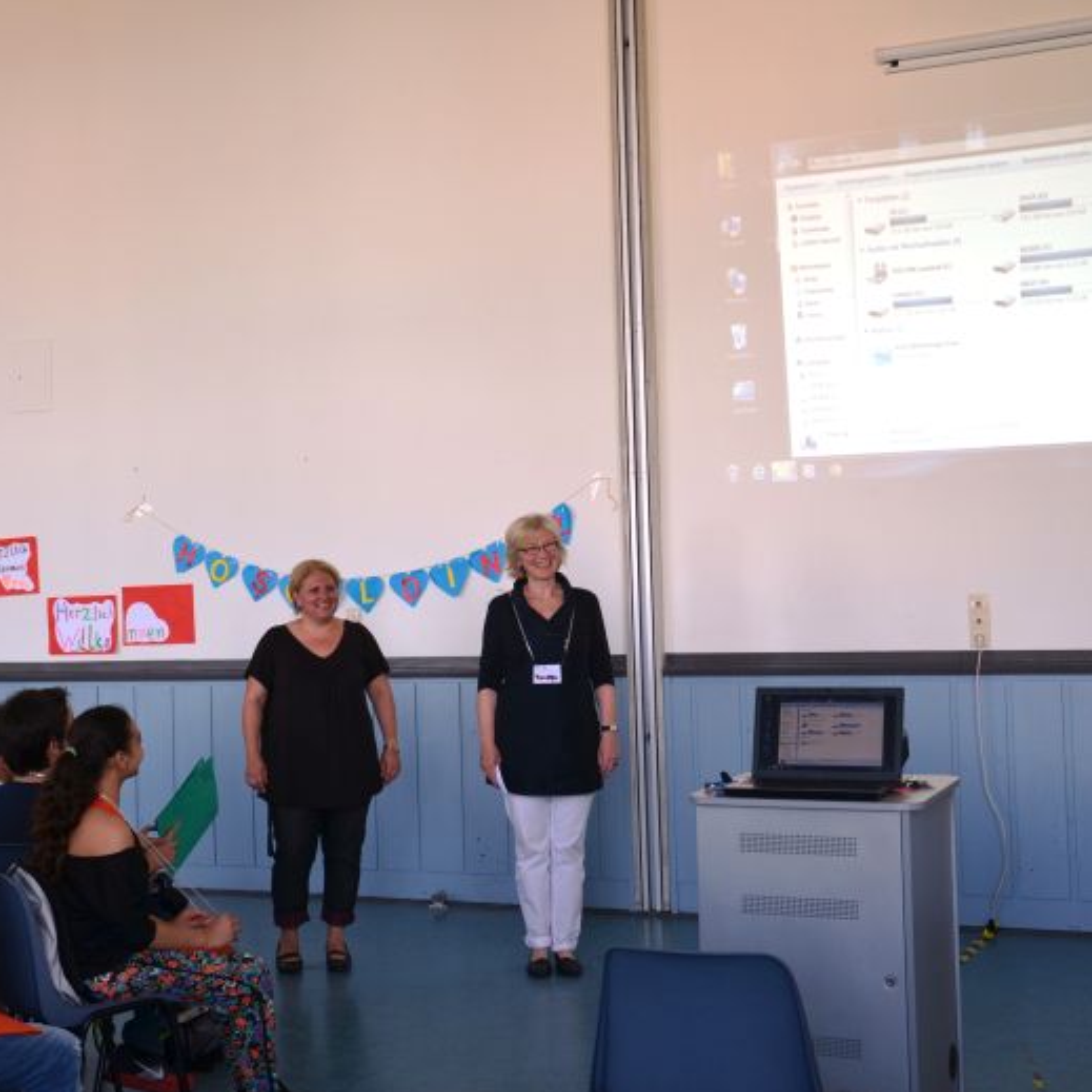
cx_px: 427
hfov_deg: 33.3
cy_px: 553
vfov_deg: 33.4
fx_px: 1820
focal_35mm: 51
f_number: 5
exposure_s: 1/100
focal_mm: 26
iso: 400
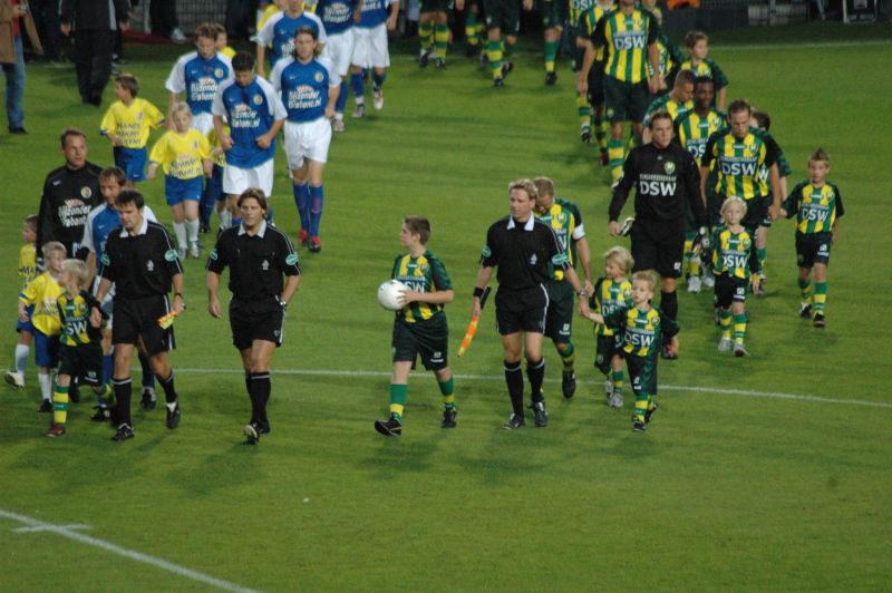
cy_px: 296
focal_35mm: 375
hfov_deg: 5.5
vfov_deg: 3.7
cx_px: 446
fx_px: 9284
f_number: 5.3
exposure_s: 1/125
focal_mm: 250
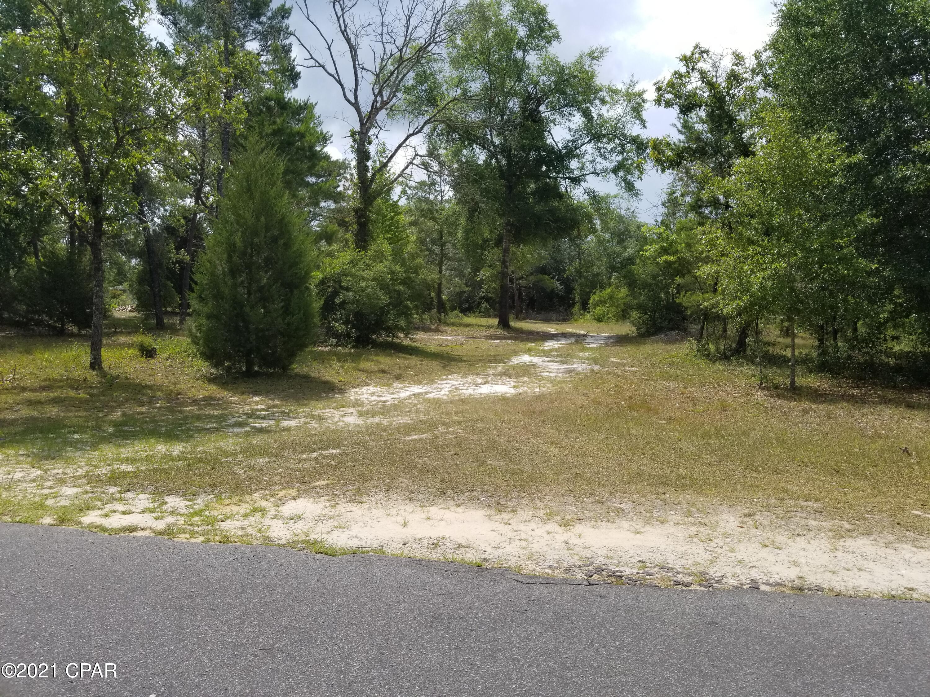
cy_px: 348
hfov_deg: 67.3
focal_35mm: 26
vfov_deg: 53.1
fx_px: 699
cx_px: 465
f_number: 1.7
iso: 50
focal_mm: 4.25
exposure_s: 1/2736
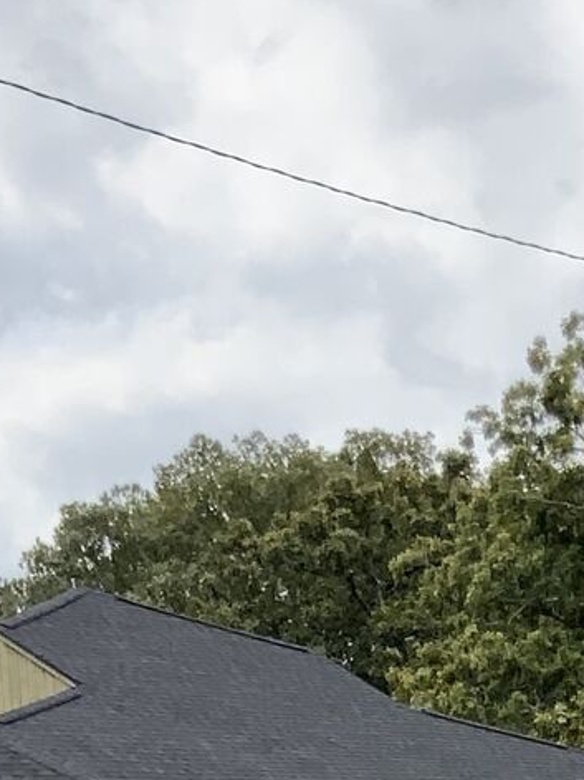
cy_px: 1663
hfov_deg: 10.2
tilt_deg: -14.0
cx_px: 827
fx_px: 3196
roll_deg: +0.8
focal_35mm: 142
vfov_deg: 12.0
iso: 16
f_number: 1.8
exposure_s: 1/962
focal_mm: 3
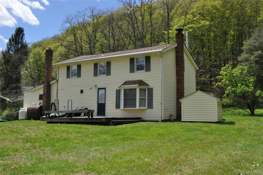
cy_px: 88
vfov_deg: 36.8
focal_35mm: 36
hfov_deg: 53.2
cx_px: 132
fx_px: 263
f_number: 16
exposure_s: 1/1000
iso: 1250
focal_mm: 24
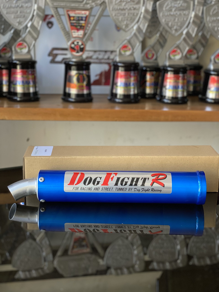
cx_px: 110
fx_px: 439
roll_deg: -0.8
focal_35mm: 52
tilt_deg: -15.9
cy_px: 146
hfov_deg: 28.0
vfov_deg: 36.8
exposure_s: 1/122
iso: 200
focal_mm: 6
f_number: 2
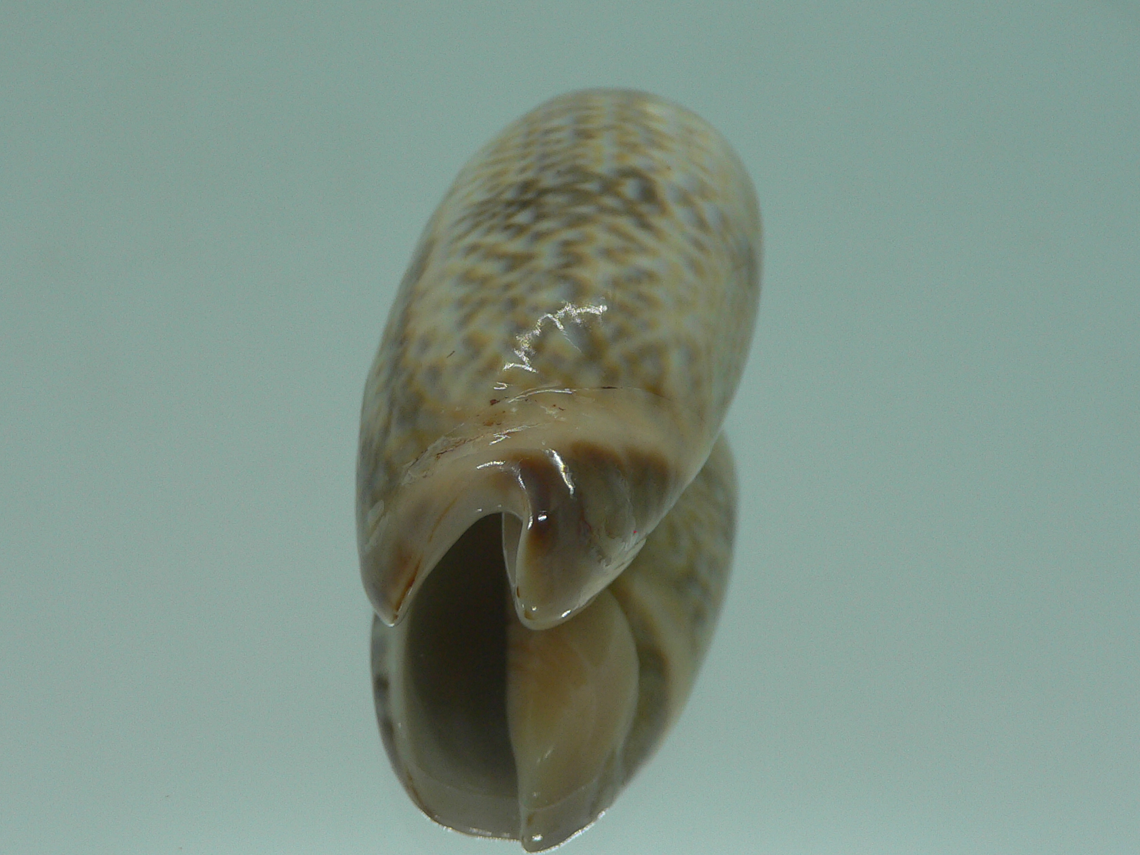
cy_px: 431
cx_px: 558
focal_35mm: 42
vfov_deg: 34.3
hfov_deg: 44.8
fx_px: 1383
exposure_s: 1/60
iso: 80
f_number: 2.8
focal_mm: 4.6
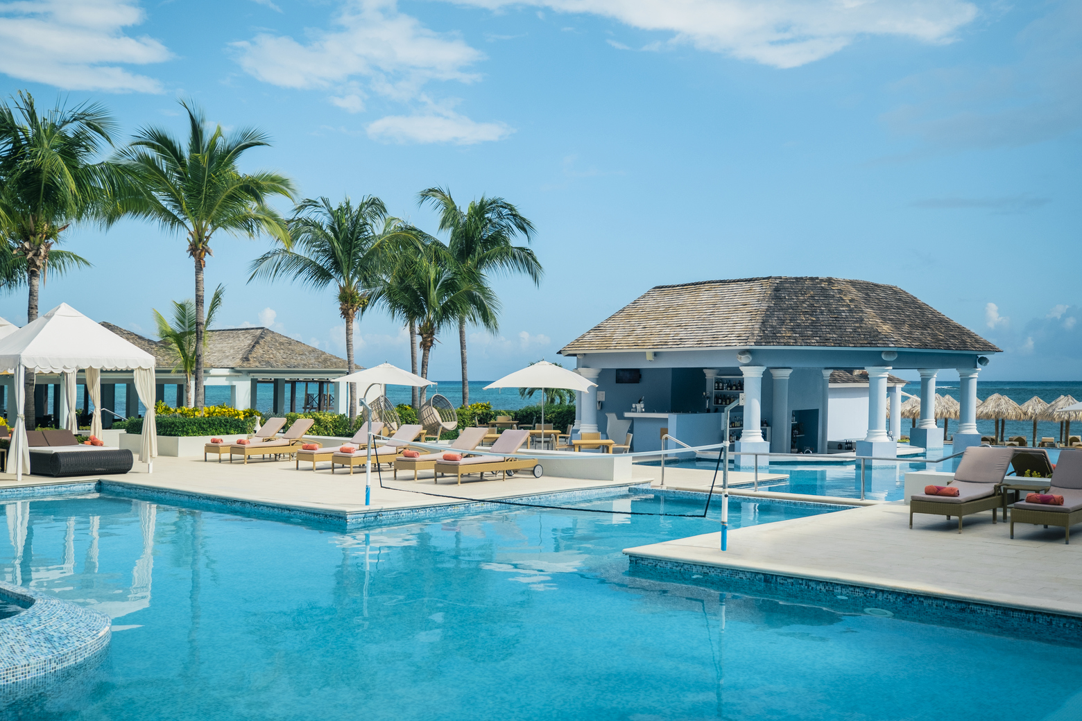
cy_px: 360
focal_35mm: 36
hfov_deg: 53.1
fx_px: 1082
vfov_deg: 36.9
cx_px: 541
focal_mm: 24
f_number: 5
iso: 160
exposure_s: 1/500
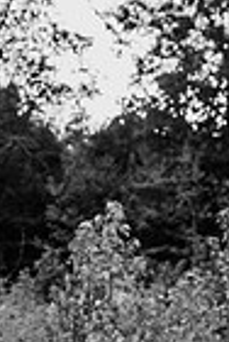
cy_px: 227
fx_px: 731
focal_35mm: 77
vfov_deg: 26.1
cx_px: 34
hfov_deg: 17.6
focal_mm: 24
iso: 200
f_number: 2.5
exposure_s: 1/1250
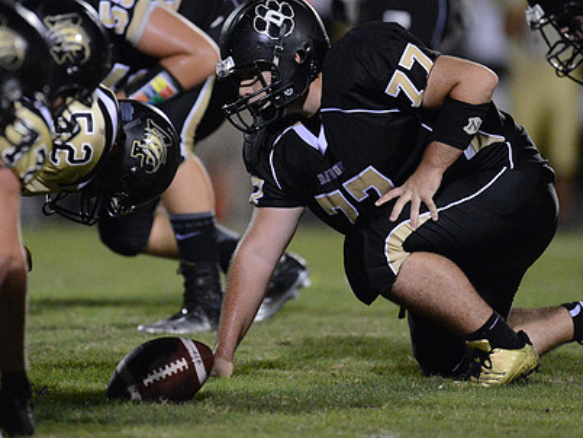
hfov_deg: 3.6
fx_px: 9353
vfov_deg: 2.7
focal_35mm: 555
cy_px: 188
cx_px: 247
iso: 12800
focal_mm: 400
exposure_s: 1/640
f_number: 2.8
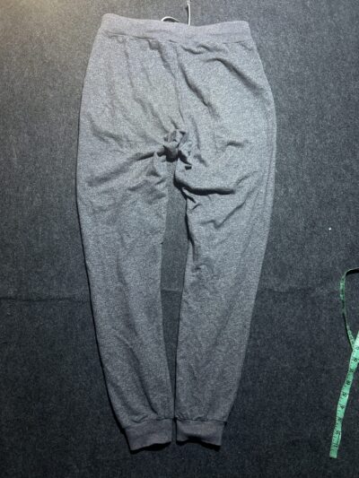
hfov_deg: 53.1
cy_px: 239
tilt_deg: -58.7
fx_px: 359
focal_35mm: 26
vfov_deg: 67.3
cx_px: 180
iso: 125
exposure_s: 1/100
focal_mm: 5.7
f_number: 1.5
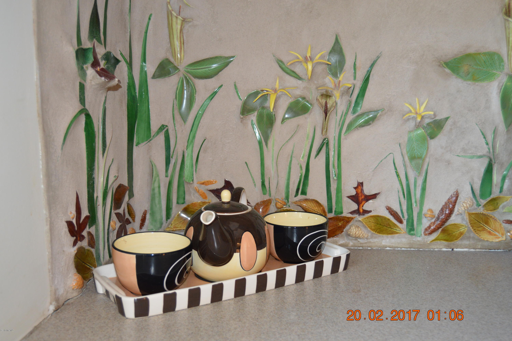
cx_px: 256
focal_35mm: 36
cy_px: 170
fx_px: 511
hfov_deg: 53.2
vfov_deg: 36.8
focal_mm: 24
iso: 720
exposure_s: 1/60
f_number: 3.8
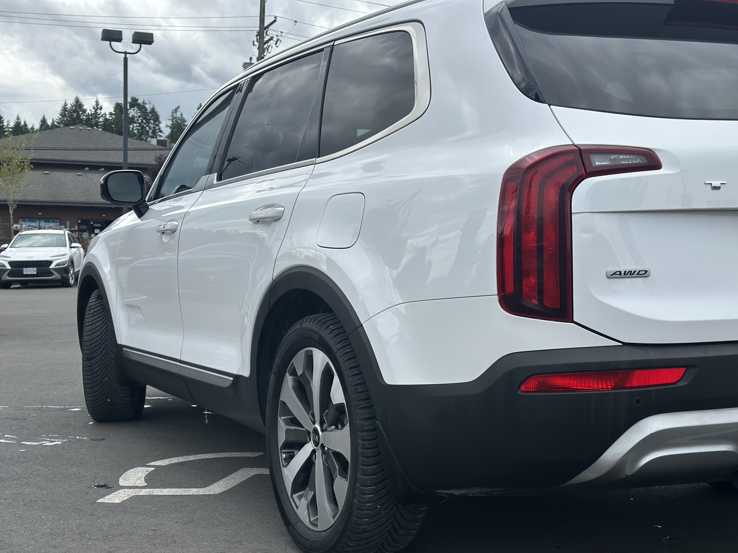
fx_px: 1023
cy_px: 276
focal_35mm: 48
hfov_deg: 39.7
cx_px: 369
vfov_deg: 30.3
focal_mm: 6.86
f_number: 1.78
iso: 100
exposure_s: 1/4016
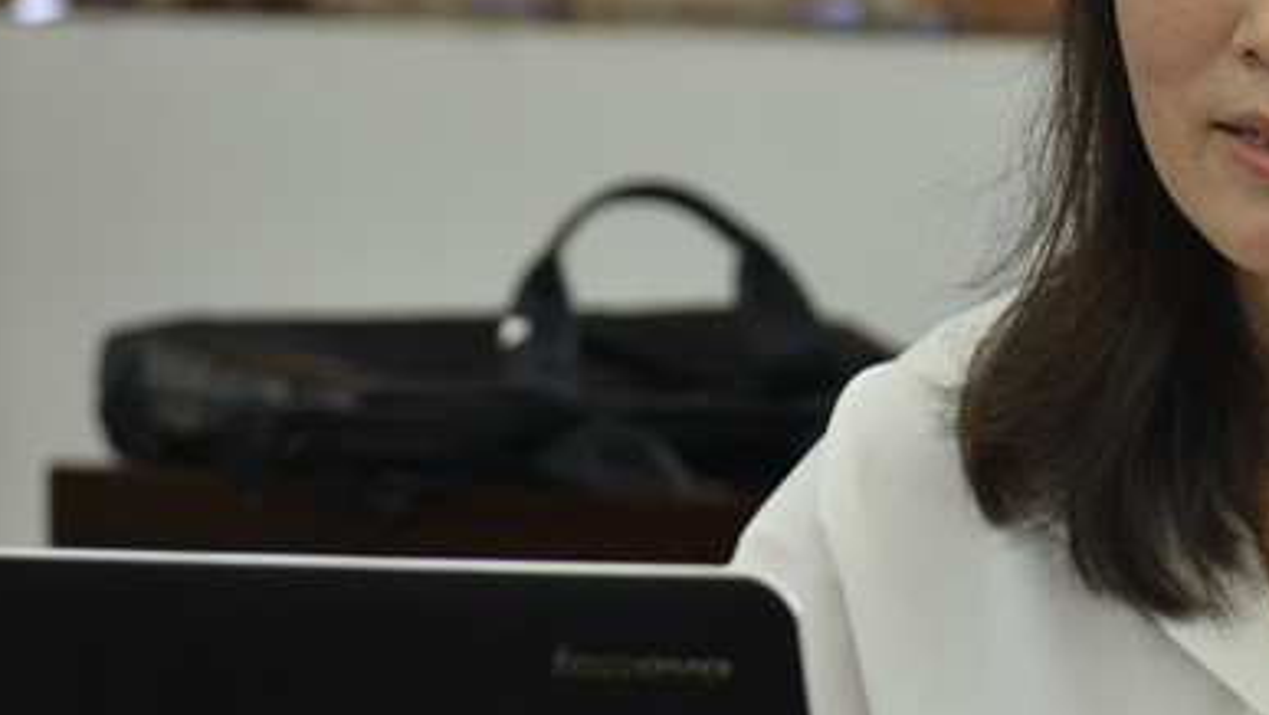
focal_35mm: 284
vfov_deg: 4.3
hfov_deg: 7.6
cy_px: 241
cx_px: 1167
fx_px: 9560
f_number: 5
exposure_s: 1/80
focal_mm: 105
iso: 1000
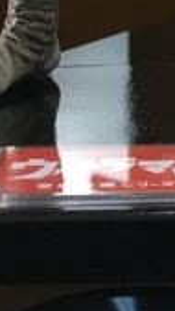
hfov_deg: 8.0
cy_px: -388
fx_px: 1238
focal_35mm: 150
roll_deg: +0.8
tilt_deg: +7.8
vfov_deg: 12.1
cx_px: 184
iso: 25
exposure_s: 1/15
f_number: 2.2
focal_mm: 4.15
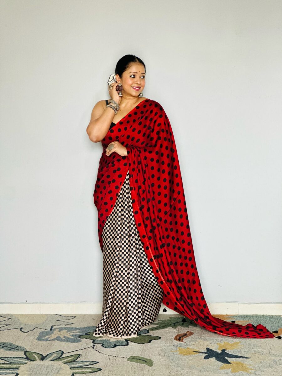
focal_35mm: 77
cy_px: 188
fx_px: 836
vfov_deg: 25.3
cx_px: 141
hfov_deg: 19.1
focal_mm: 9
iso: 250
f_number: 2.8
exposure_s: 1/104
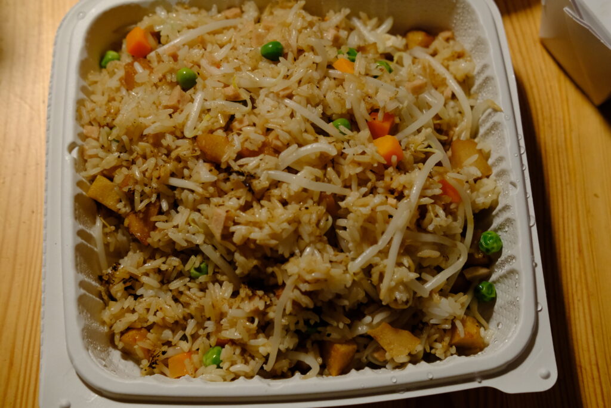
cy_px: 204
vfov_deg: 25.5
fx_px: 900
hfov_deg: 37.5
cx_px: 306
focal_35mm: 53
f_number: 4
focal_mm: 35
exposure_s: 1/250
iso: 3200
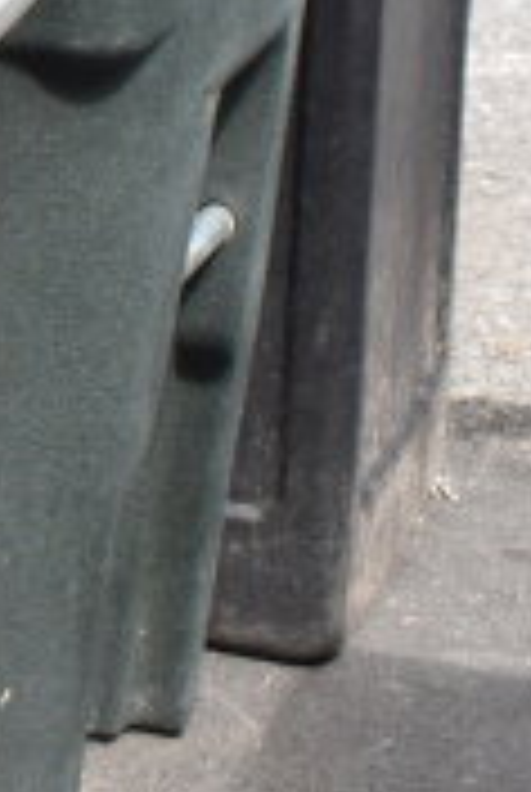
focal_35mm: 140
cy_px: -119
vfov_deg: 14.2
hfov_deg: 8.8
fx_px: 3085
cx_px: -814
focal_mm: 18
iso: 200
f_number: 7.1
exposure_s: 1/200
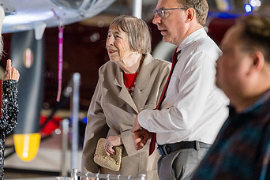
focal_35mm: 339
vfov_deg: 4.1
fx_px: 2542
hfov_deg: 6.1
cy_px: 49
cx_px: 125
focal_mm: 200
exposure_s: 1/250
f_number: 2.8
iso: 3200
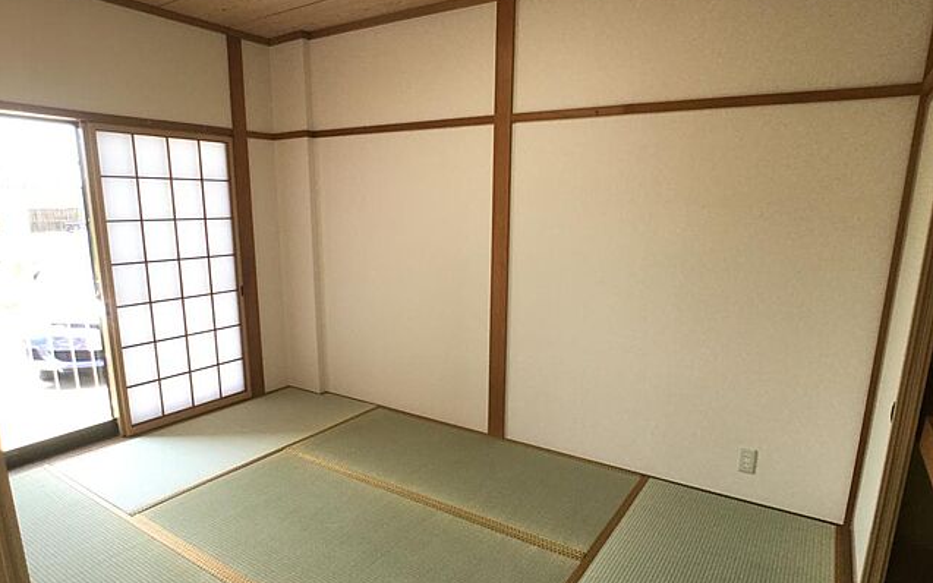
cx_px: 466
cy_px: 330
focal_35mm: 33
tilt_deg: -11.6
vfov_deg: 38.2
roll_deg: -0.6
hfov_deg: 58.1
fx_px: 839
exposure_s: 1/40
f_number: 2.4
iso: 32
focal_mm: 3.3
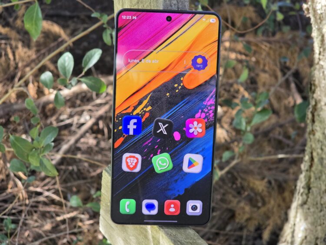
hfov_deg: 28.2
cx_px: 163
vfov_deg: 21.3
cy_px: 122
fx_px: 650
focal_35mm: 69
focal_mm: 7.9
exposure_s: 1/100
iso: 200
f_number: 2.4
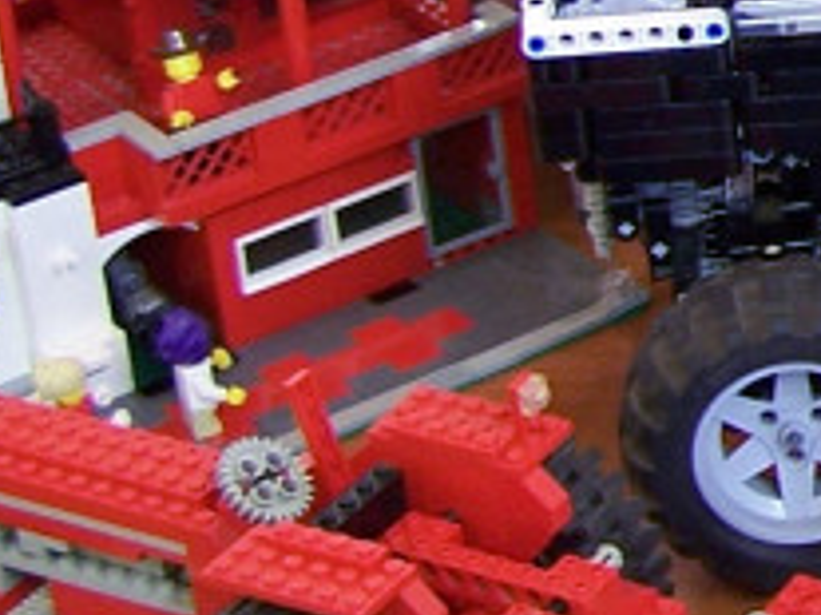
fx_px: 4456
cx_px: 1749
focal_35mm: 188
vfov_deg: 7.8
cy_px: -79
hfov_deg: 9.7
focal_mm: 6.3
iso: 80
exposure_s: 1/2
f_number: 2.8
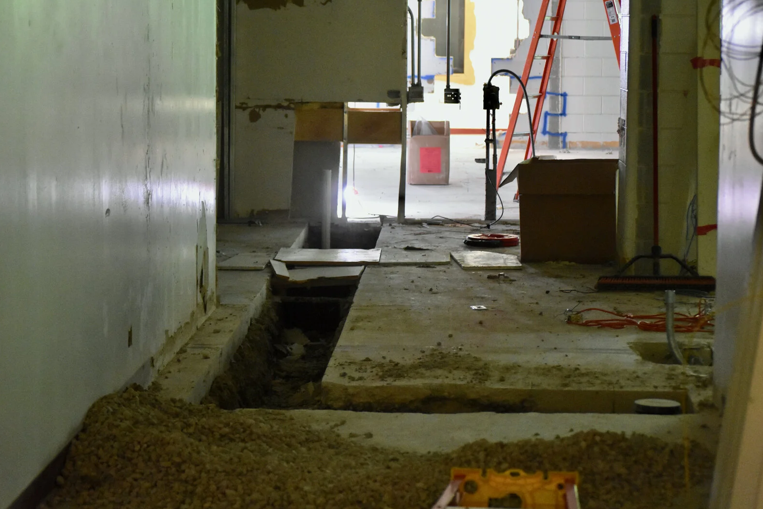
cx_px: 382
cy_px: 253
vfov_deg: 14.6
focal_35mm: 94
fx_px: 1992
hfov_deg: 21.7
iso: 5000
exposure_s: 1/60
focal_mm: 62
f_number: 4.2
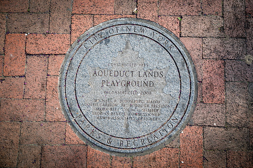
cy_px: 84
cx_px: 126
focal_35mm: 35
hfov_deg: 54.5
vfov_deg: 37.8
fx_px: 246
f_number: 4.5
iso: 200
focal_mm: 35
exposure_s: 1/500
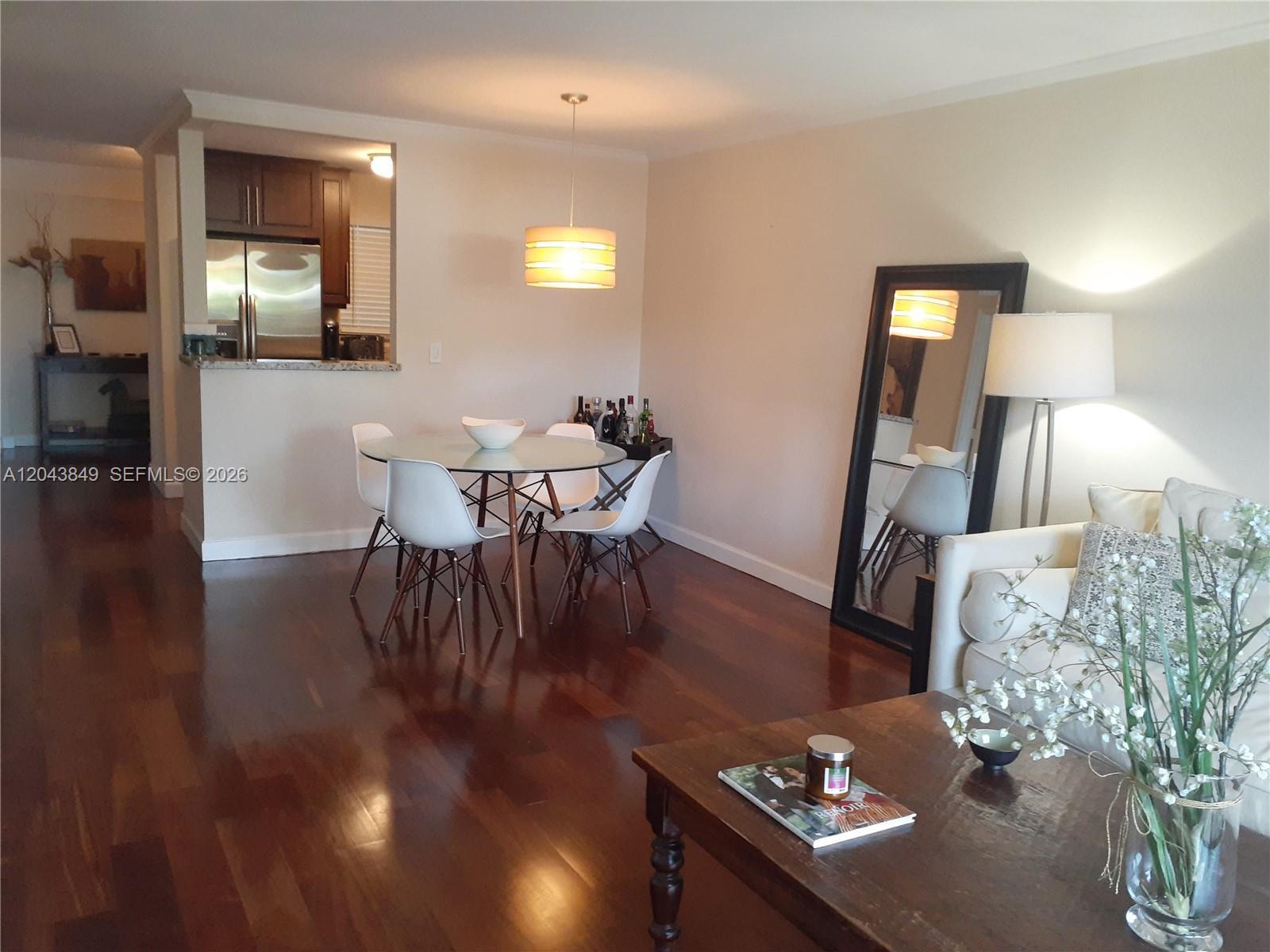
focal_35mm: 27
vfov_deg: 51.4
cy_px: 476
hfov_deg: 65.3
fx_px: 991
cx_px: 635
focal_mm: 3.6
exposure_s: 1/60
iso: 400
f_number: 1.9
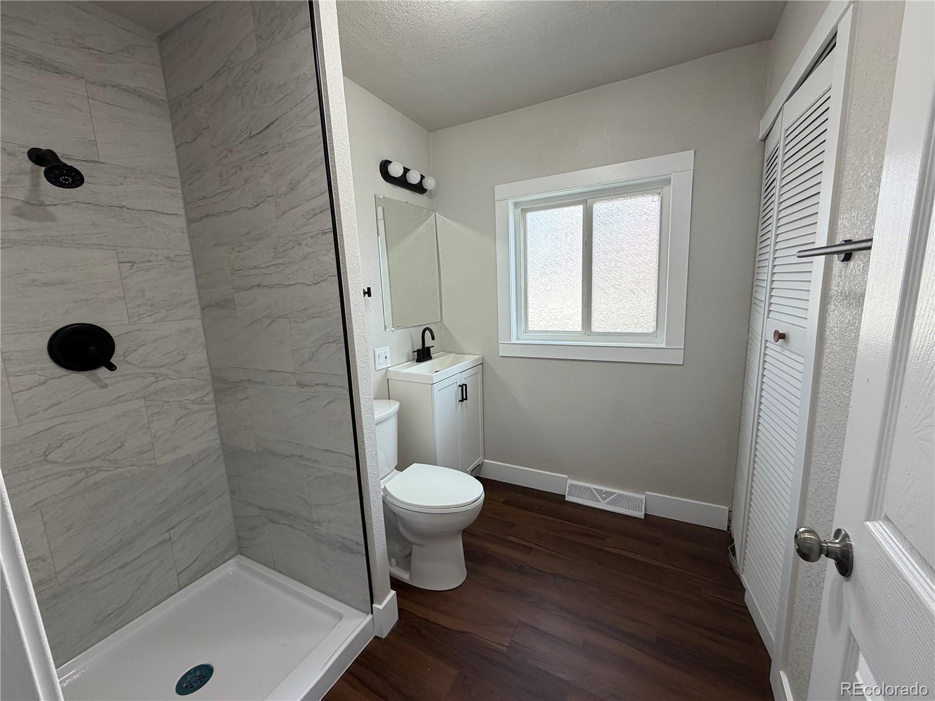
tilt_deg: -8.4
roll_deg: +2.8
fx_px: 378
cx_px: 468
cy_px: 350
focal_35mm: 14
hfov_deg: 102.1
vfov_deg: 85.7
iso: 125
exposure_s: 1/120
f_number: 2.2
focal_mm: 2.22
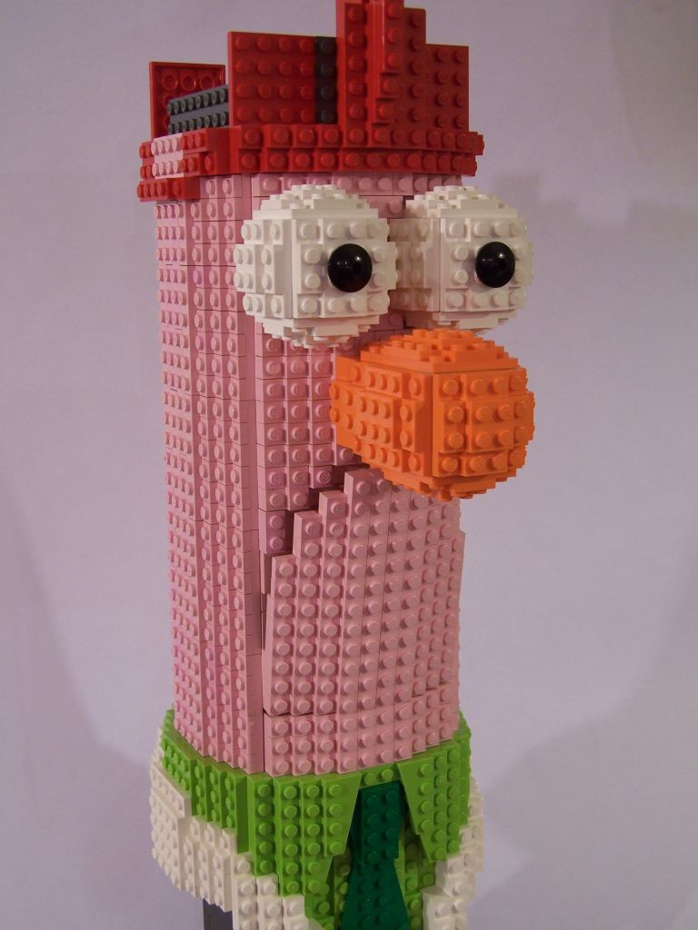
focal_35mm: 48
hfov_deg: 30.3
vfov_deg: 39.7
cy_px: 465
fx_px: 1291
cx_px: 349
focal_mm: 8
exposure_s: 1/4
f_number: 3
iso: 80
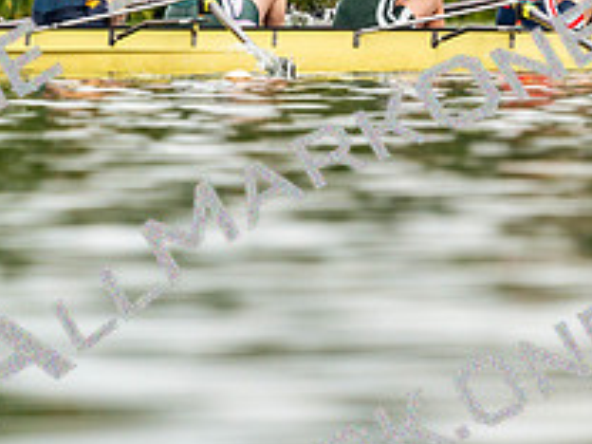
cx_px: 538
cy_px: -13
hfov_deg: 1.4
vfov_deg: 1.0
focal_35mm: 1451
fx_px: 24815
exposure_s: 1/2000
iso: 400
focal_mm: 541
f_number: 6.3
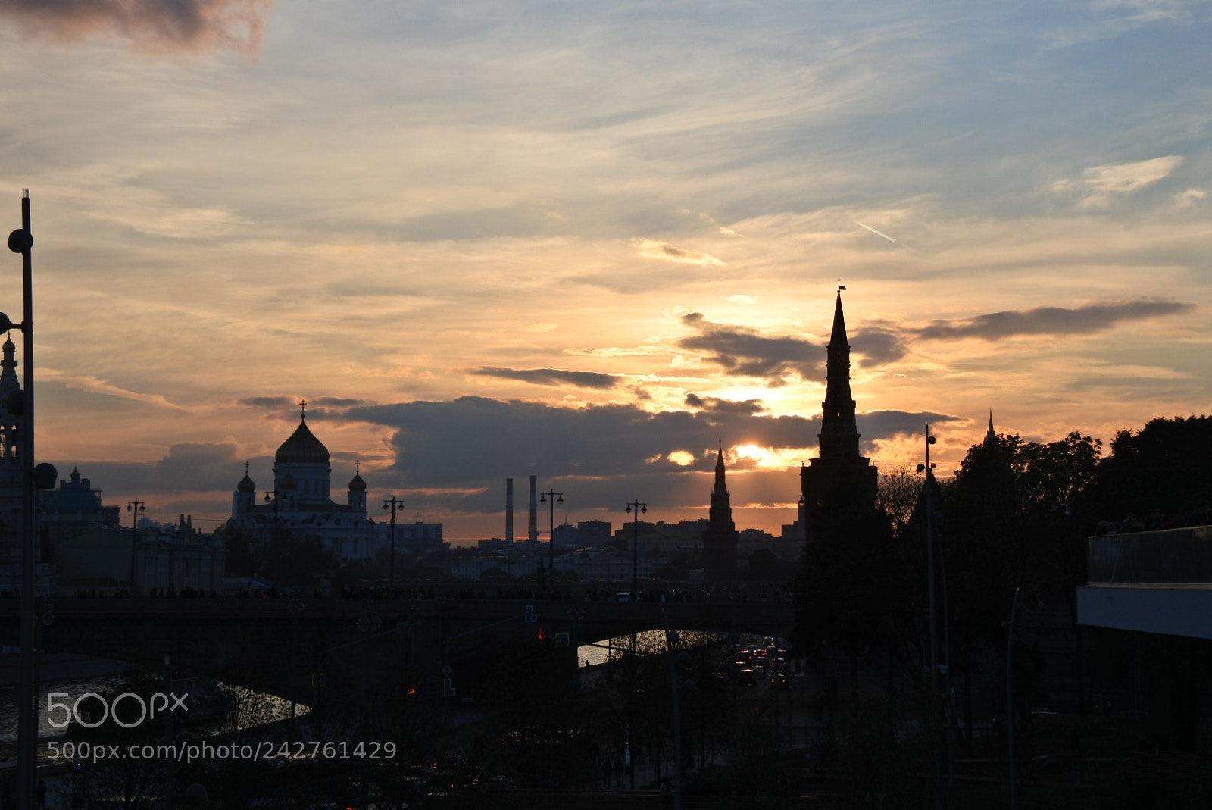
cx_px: 606
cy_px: 405
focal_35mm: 81
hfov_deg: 25.0
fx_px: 2729
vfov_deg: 16.9
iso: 160
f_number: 5.6
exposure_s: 1/640
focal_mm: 30
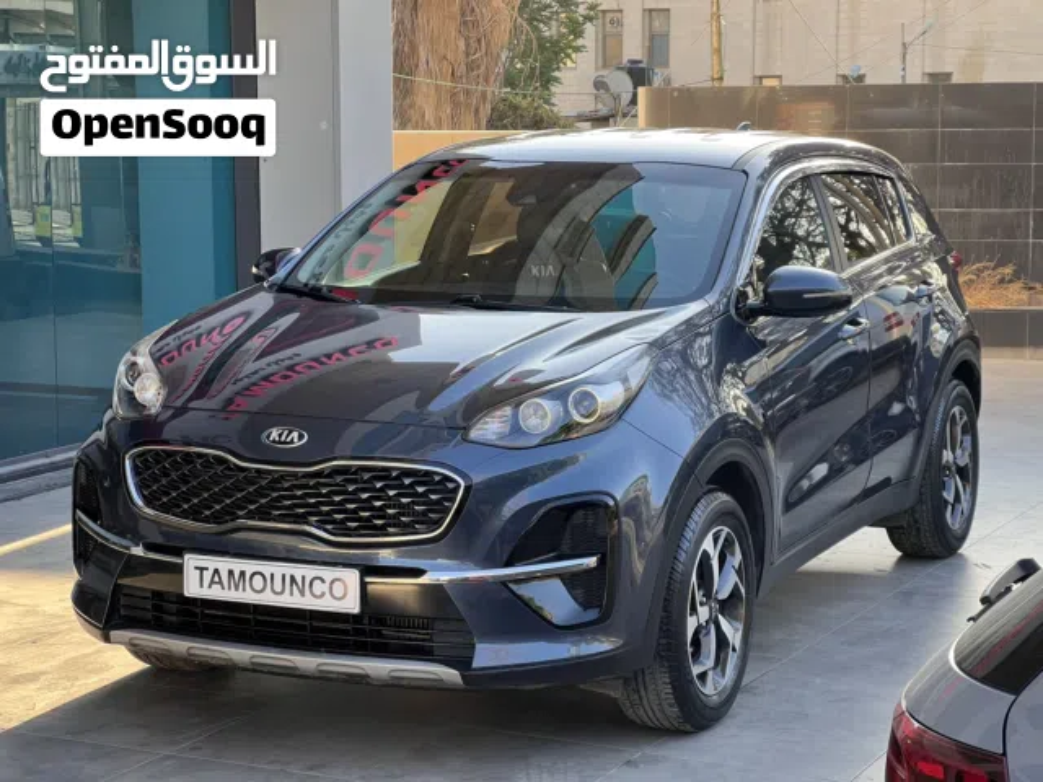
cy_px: 391
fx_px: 2320
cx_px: 522
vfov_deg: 19.1
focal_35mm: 77
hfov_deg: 25.3
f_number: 2.8
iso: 64
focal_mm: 9
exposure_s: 1/99
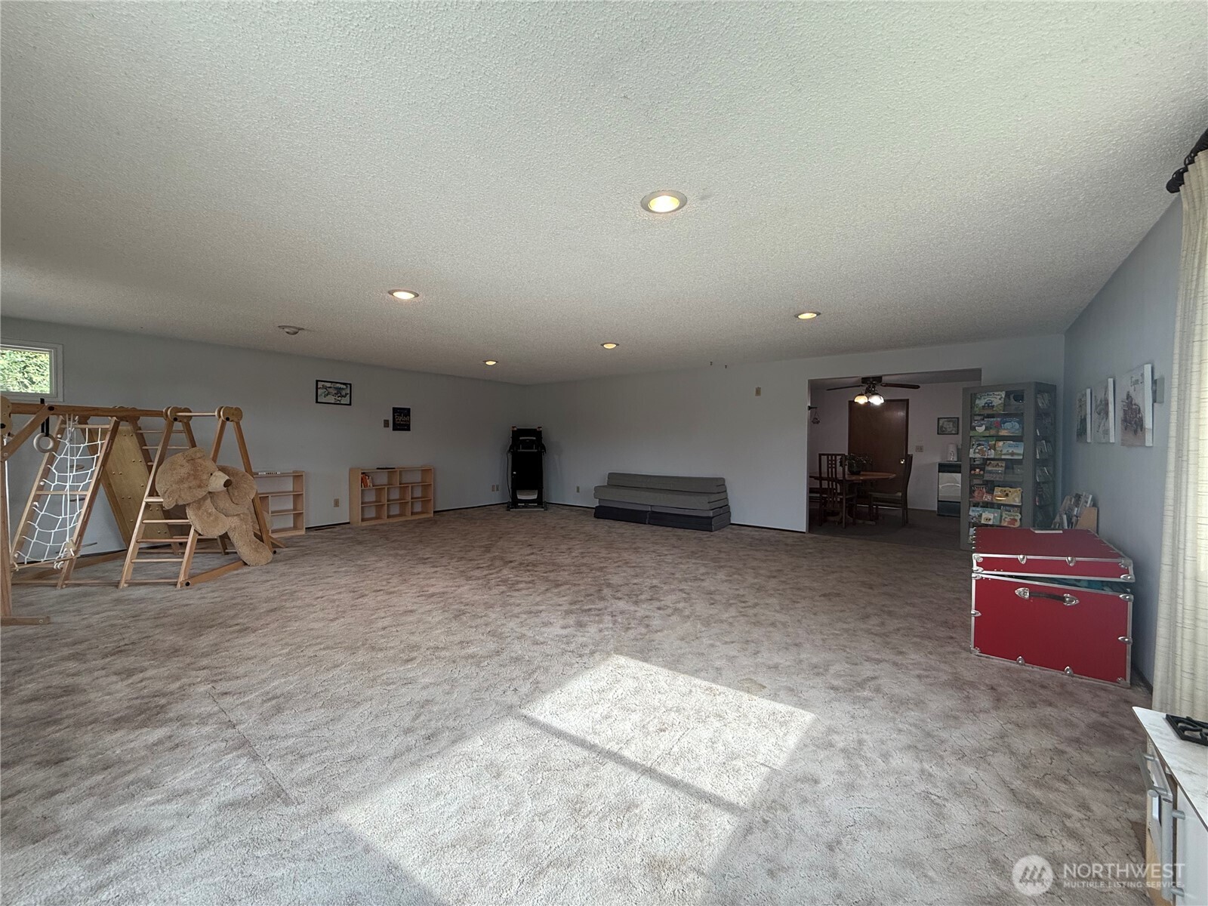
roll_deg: -0.6
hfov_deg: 102.1
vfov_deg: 85.7
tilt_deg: -0.5
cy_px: 453
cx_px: 604
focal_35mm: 14
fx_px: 489
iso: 125
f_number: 2.2
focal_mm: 2.22
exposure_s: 1/120
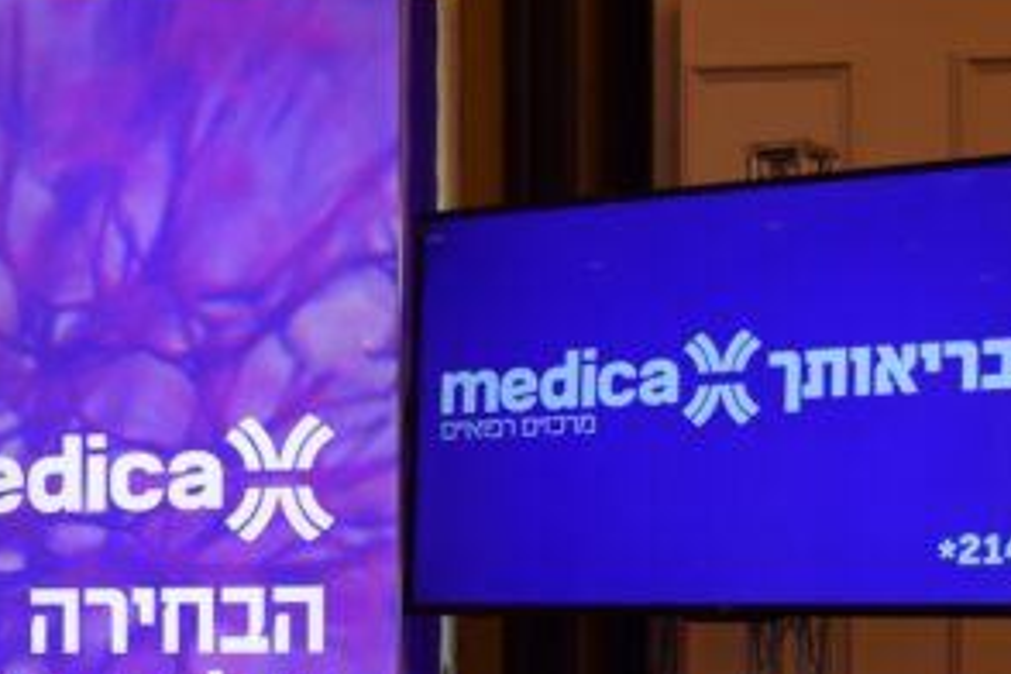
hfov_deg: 21.1
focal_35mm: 94
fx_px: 2640
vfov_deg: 14.3
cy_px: 671
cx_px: 45
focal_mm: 24
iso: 400
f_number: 5
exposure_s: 1/100
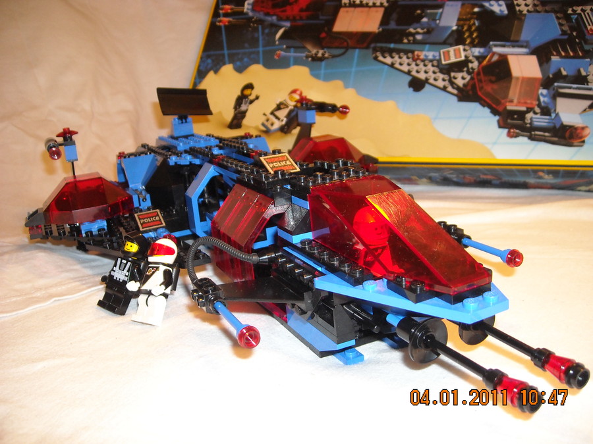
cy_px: 222
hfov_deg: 52.6
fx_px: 600
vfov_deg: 40.7
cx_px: 296
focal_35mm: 35
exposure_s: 1/60
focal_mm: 5.7
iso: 200
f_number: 2.8
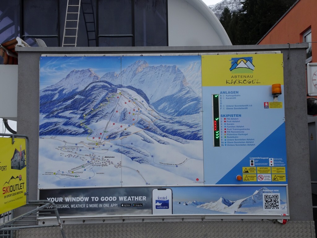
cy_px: 119
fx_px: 321
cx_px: 158
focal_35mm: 35
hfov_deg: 52.6
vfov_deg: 40.7
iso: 80
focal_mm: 5.98
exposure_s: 1/320
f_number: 4
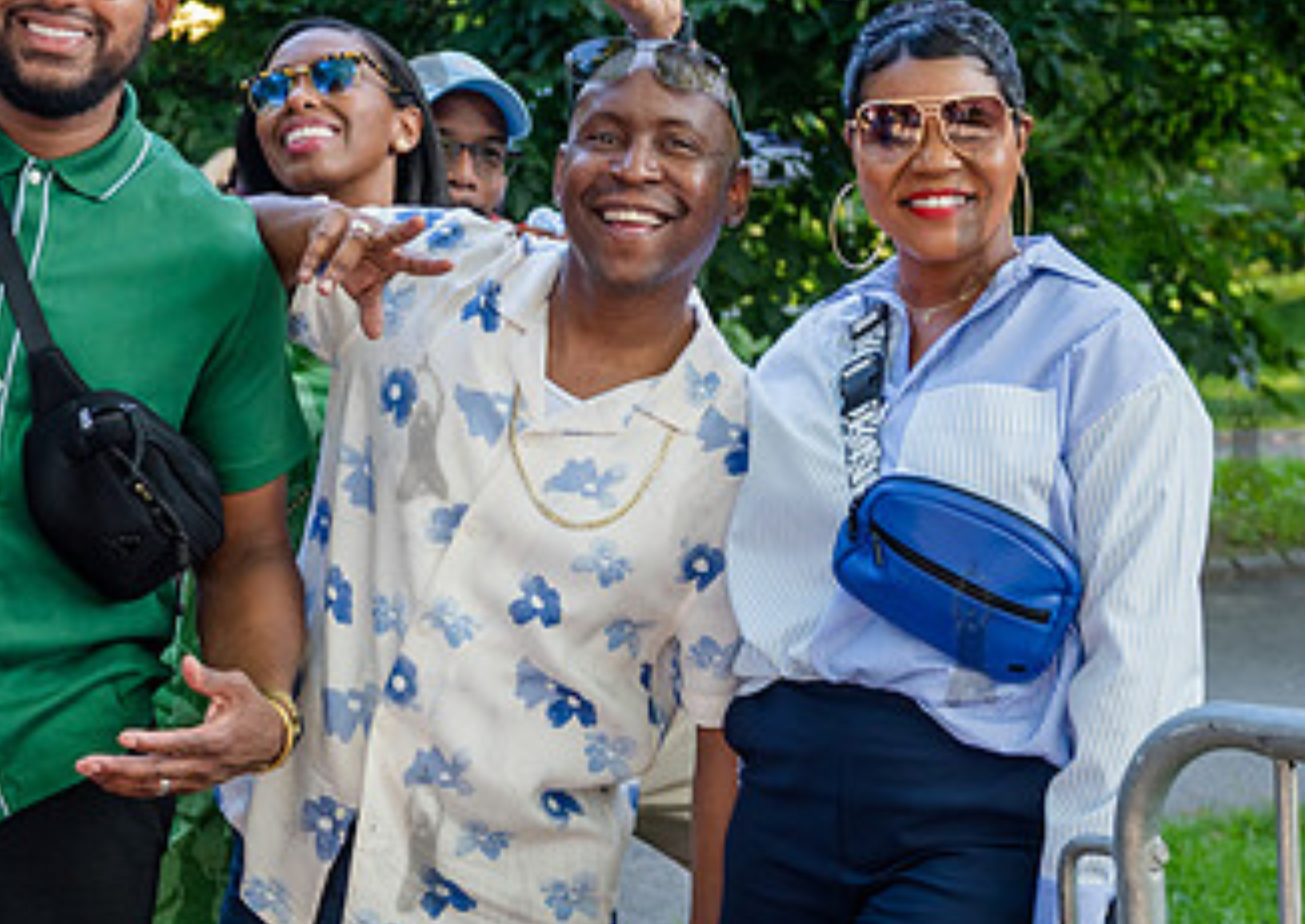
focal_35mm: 82
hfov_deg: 24.3
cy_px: 287
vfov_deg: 17.3
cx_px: 573
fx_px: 3031
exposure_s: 1/160
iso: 400
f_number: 3.2
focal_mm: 34
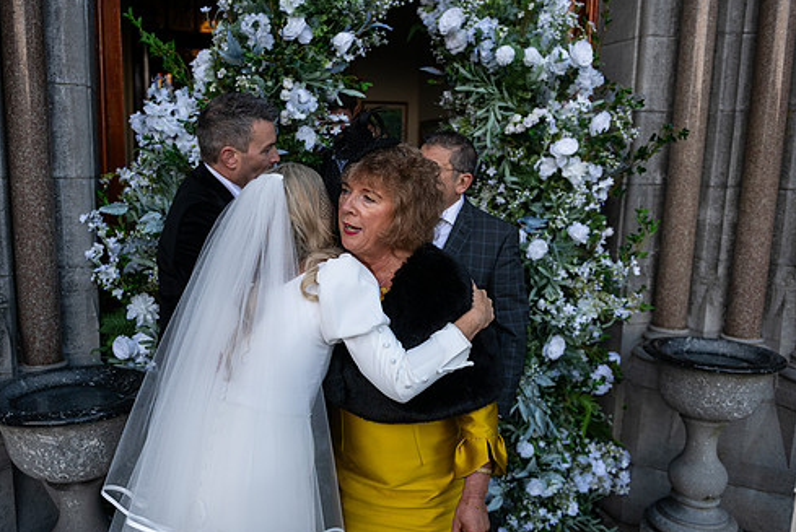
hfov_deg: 58.6
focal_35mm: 32
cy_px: 297
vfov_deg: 41.1
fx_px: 708
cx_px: 361
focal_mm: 27
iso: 500
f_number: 3.5
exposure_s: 1/2000
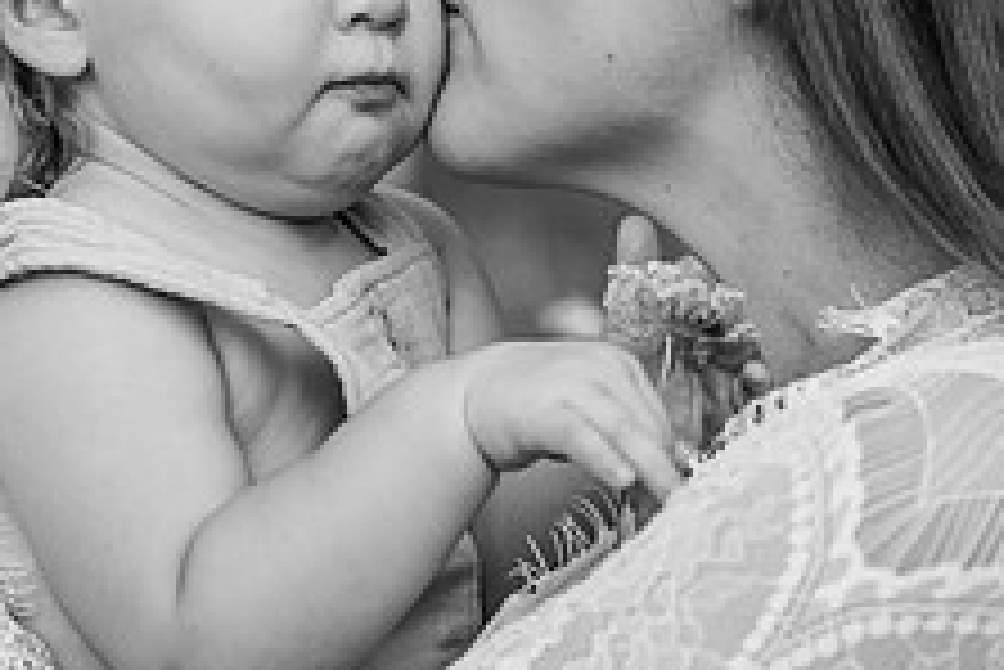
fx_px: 6167
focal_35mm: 221
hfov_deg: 9.3
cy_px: 133
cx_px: 320
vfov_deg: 6.2
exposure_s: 1/1250
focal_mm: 85
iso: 250
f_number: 3.5
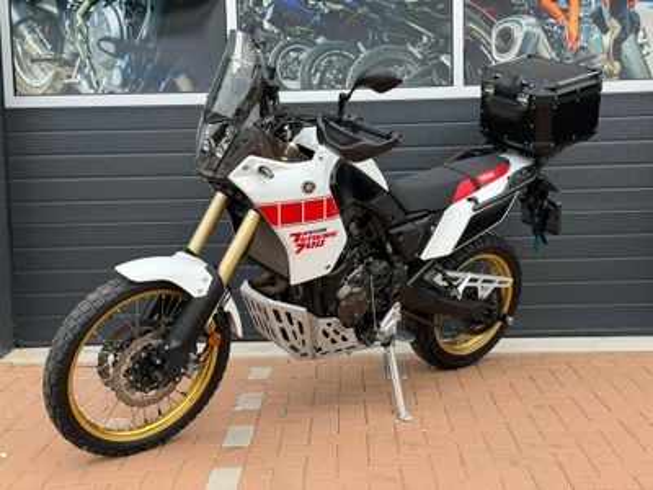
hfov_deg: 39.7
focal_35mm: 48
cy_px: 245
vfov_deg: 30.3
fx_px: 905
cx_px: 326
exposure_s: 1/1678
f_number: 1.78
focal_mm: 6.76
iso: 80
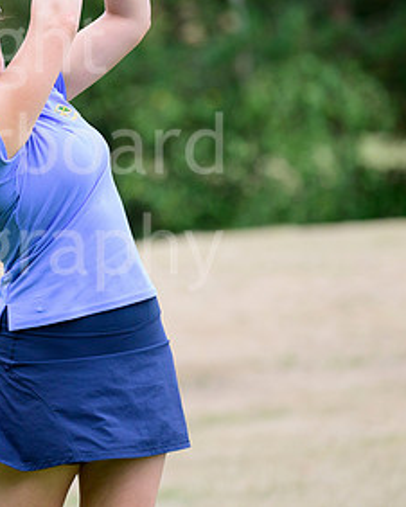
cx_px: -5
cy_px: 161
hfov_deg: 2.8
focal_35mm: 560
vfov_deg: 3.5
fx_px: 8402
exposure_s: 1/800
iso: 1000
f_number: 5.6
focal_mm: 290
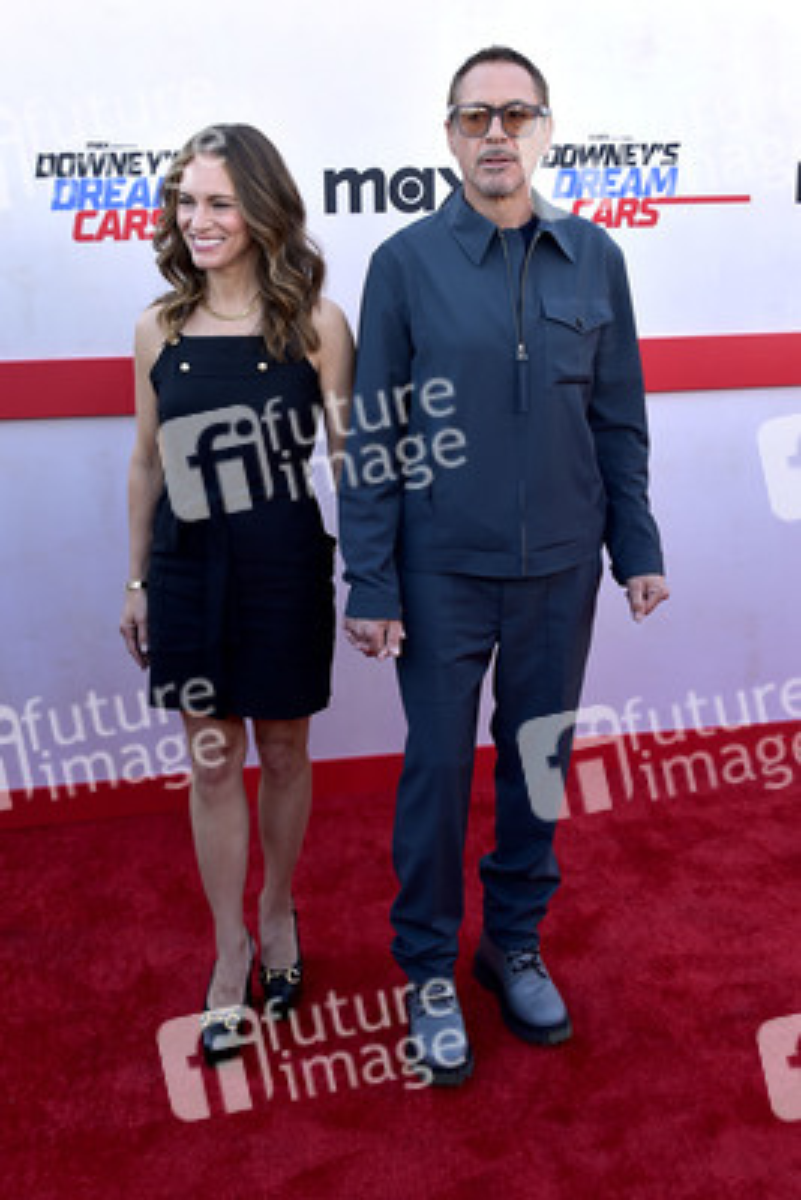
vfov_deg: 55.8
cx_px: 400
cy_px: 600
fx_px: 1134
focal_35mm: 34
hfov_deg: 38.9
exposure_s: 1/250
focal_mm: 34
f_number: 6.3
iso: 200
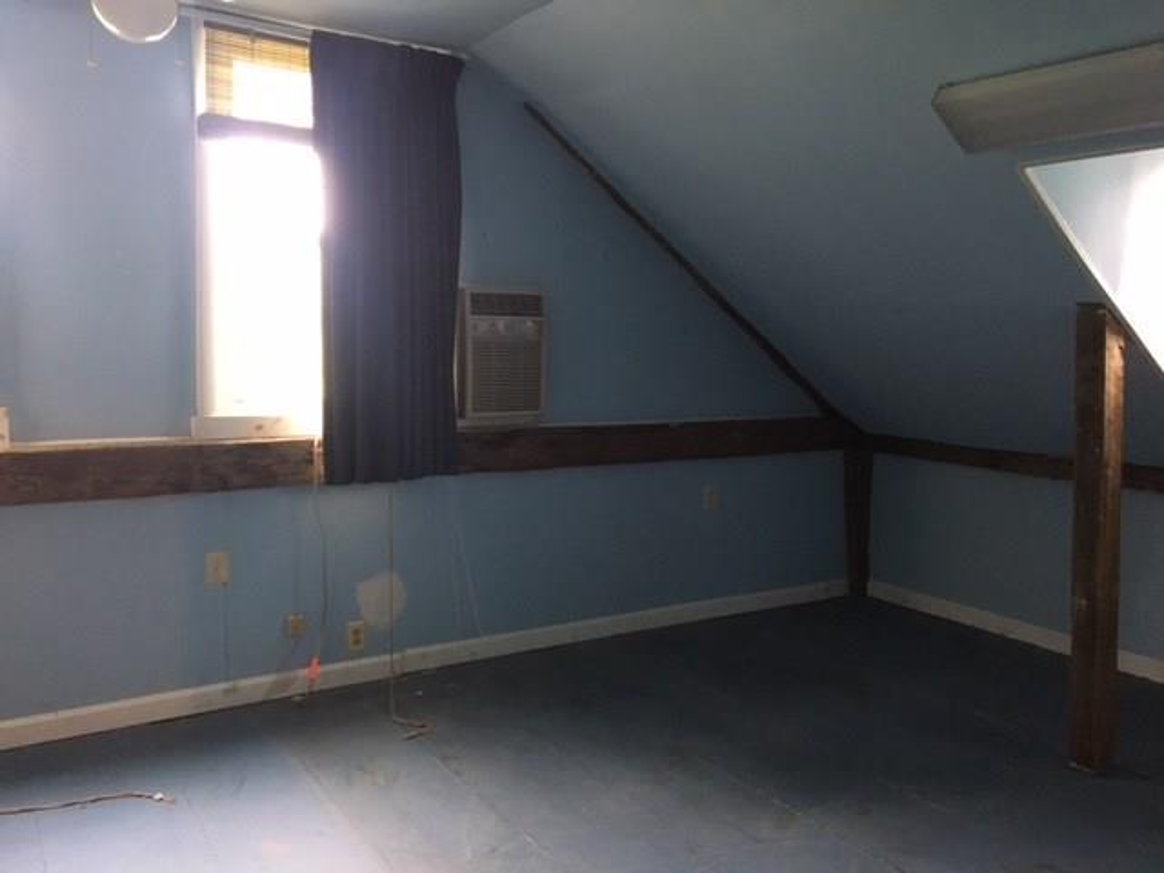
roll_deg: -1.1
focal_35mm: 29
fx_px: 975
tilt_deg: -5.1
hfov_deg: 61.7
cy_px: 436
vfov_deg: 48.2
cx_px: 582
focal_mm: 4.15
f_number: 2.2
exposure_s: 1/30
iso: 160
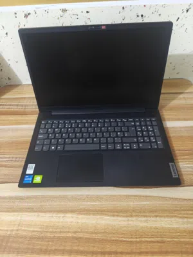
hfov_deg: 58.9
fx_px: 171
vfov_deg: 73.9
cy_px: 128
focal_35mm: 23
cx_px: 96
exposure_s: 1/33
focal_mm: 6.06
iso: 1250
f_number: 1.6
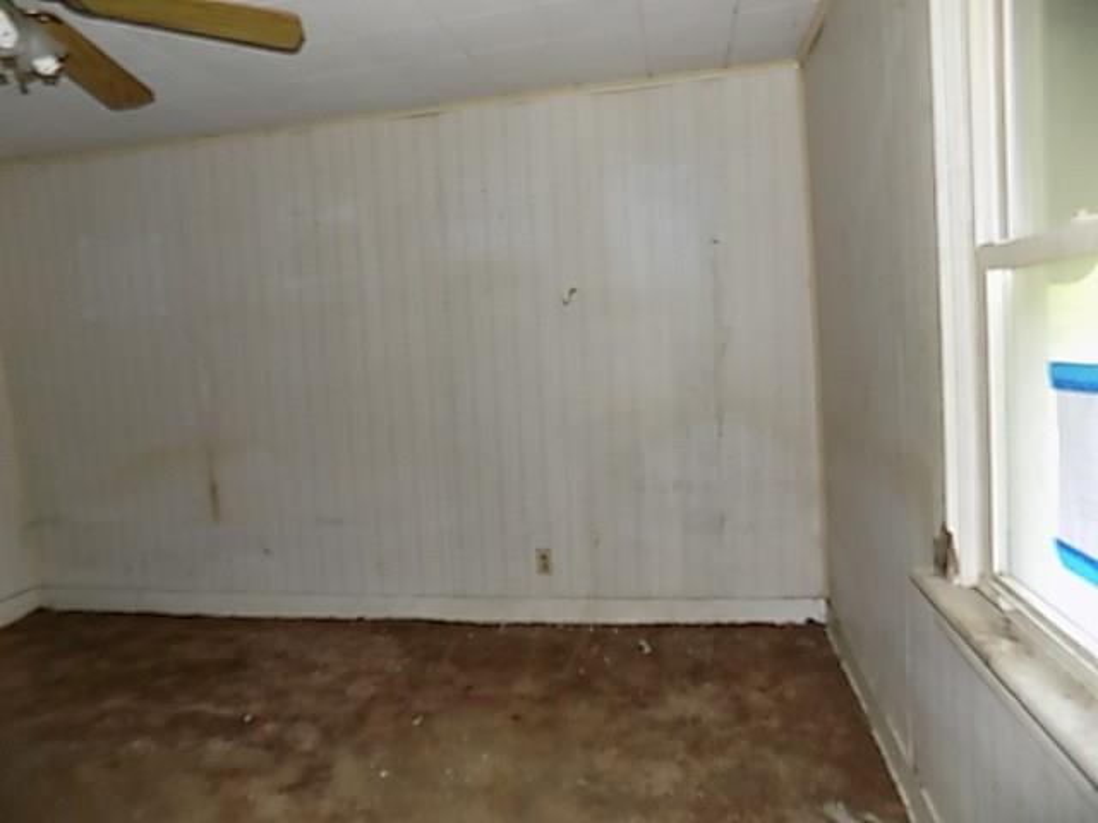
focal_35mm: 23
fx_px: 730
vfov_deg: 58.9
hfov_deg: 73.9
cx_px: 549
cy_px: 412
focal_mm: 4
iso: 220
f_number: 3.1
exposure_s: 1/30
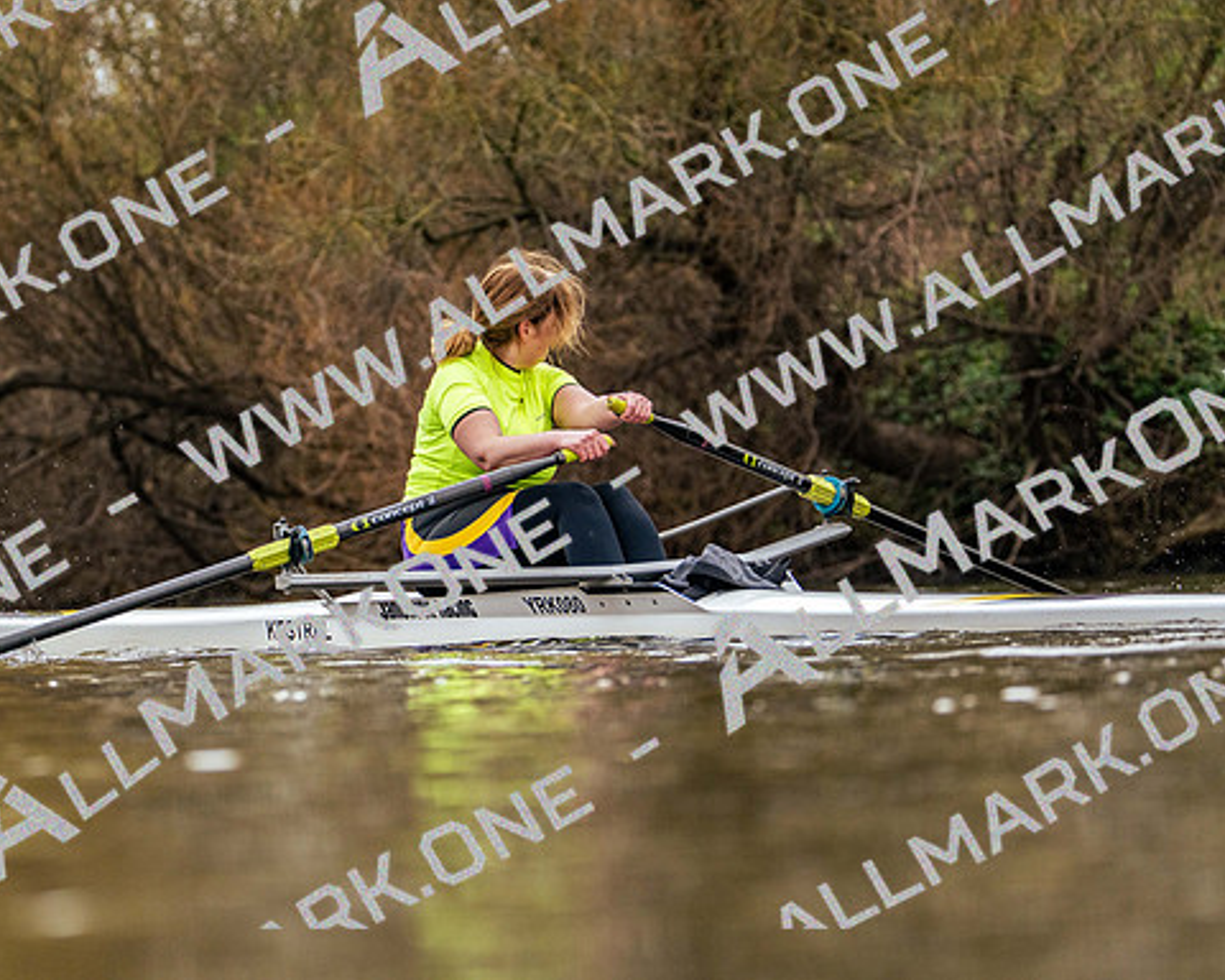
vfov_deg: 4.6
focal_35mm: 340
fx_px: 12327
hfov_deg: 5.7
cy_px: 491
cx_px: 495
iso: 2500
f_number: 6.3
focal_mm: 300
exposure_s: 1/2000
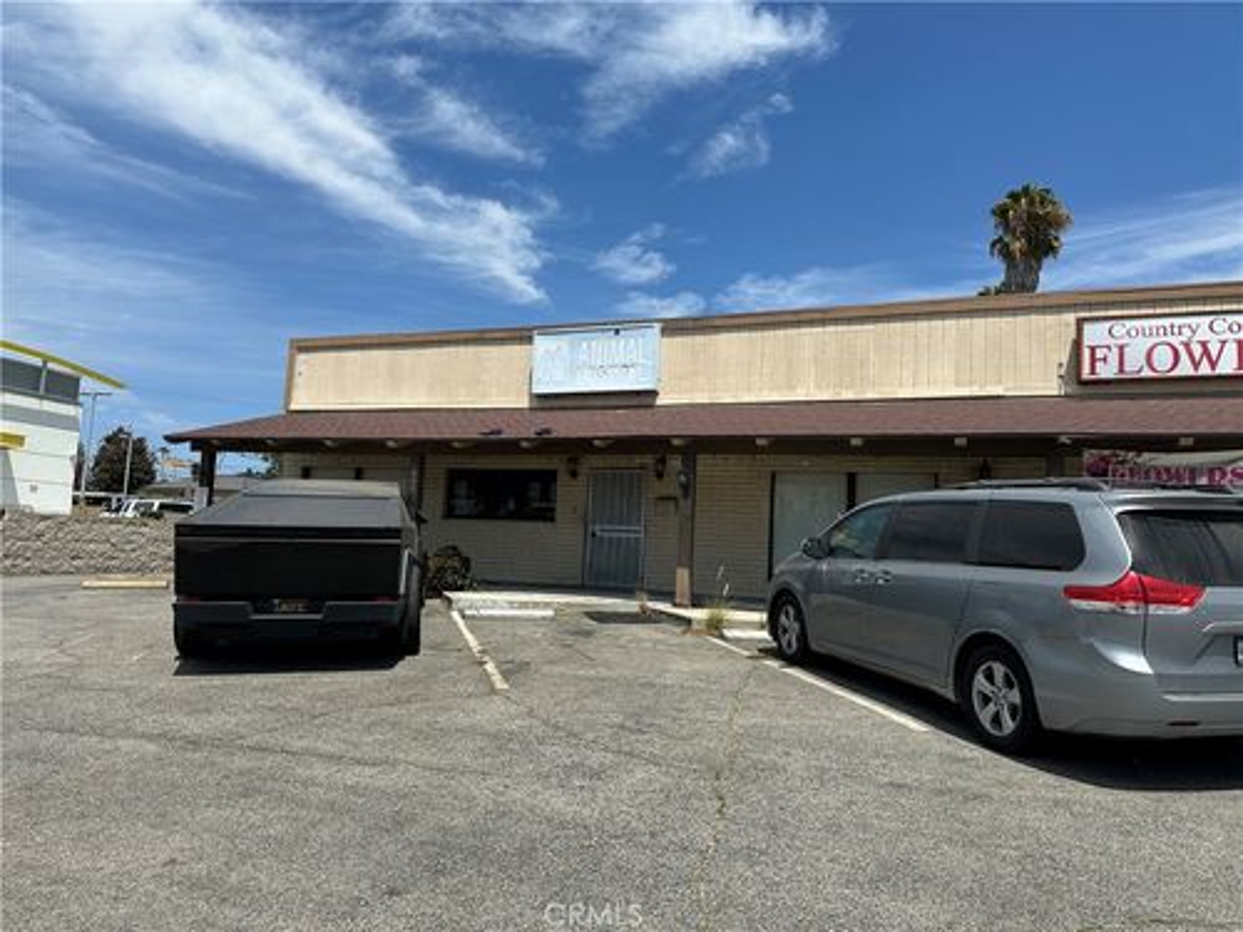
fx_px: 862
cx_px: 622
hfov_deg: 71.6
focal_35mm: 24
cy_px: 466
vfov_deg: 56.8
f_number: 1.78
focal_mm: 6.86
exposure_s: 1/6211
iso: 80
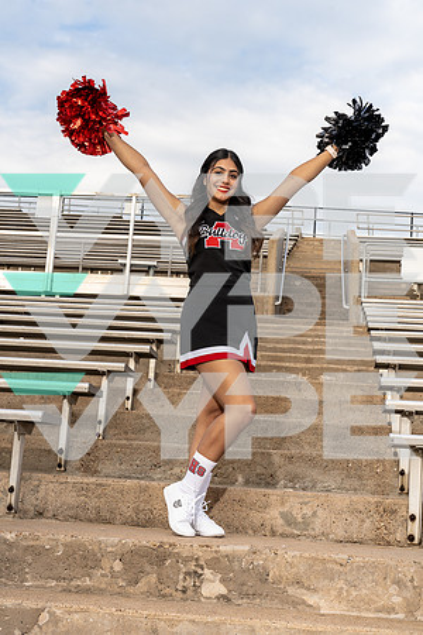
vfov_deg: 38.2
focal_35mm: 52
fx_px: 916
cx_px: 212
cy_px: 318
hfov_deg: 26.0
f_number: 8
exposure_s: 1/250
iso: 320
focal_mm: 52
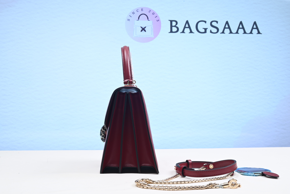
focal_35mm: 41
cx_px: 145
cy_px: 97
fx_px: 330
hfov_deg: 47.4
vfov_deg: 32.7
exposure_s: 1/2
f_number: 16
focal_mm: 41
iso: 100
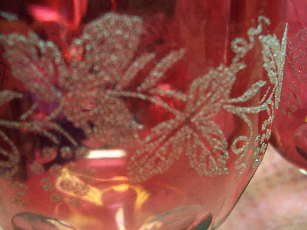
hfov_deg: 50.1
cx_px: 154
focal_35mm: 37
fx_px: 328
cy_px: 115
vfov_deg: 38.7
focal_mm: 5.6
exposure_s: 1/30
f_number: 2.8
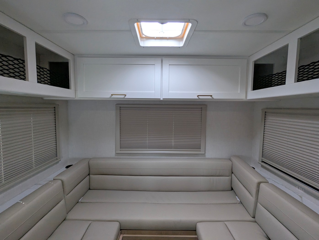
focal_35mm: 16
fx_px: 148
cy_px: 120
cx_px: 160
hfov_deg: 94.4
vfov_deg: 78.2
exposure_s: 1/259
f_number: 2.2
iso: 194
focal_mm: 2.35
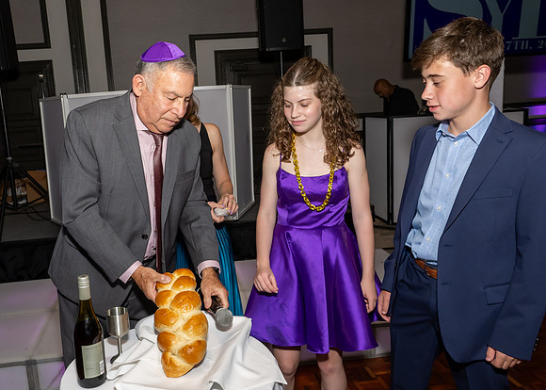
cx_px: 212
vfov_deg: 42.5
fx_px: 500
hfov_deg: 56.7
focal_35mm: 32
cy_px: 179
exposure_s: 1/250
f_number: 8
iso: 1000
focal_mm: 18
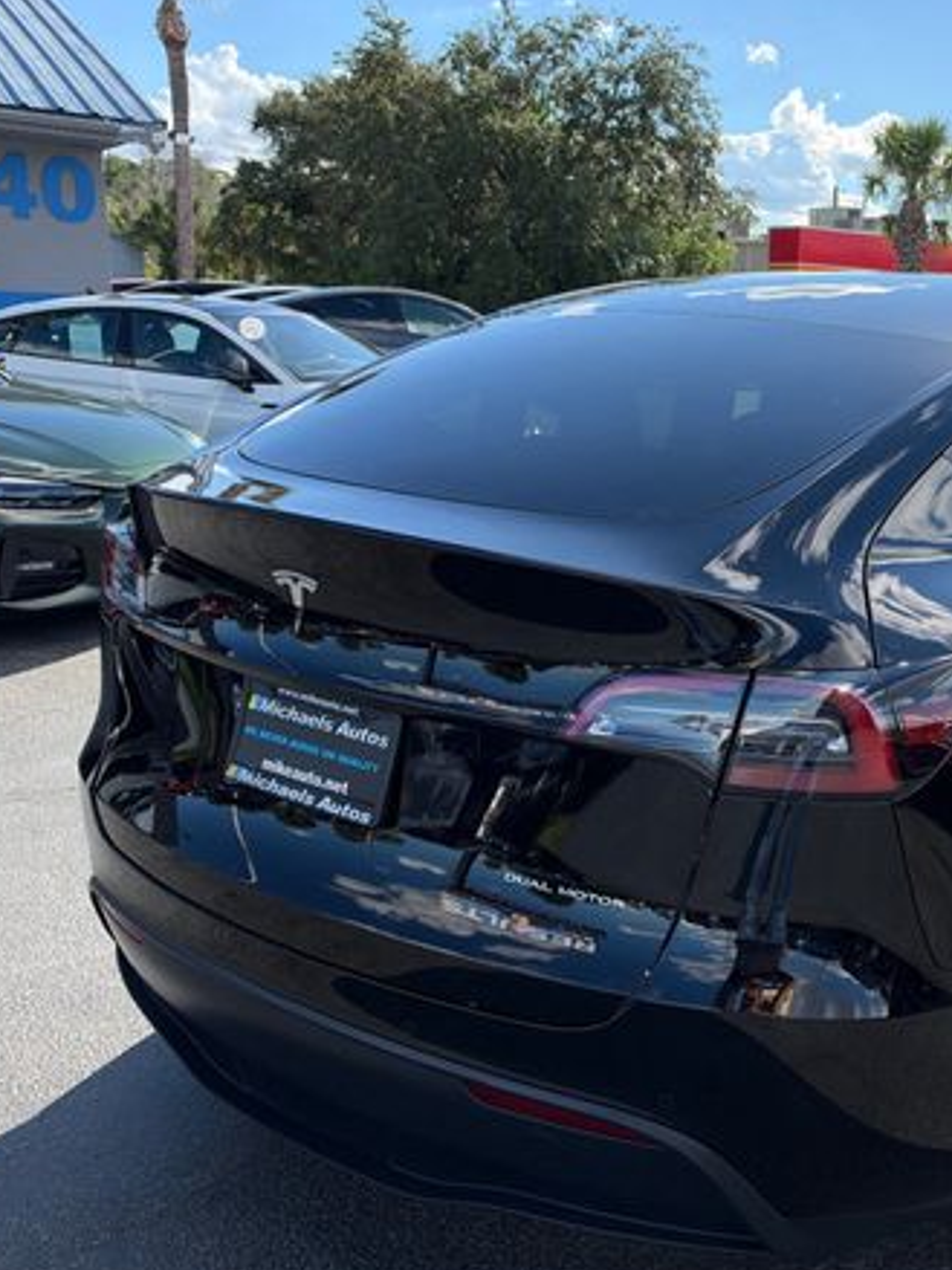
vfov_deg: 52.6
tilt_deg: -13.6
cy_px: 665
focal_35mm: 35
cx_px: 747
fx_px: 1284
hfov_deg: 39.3
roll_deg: -2.3
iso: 100
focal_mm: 6.93
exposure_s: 1/2208
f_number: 1.8
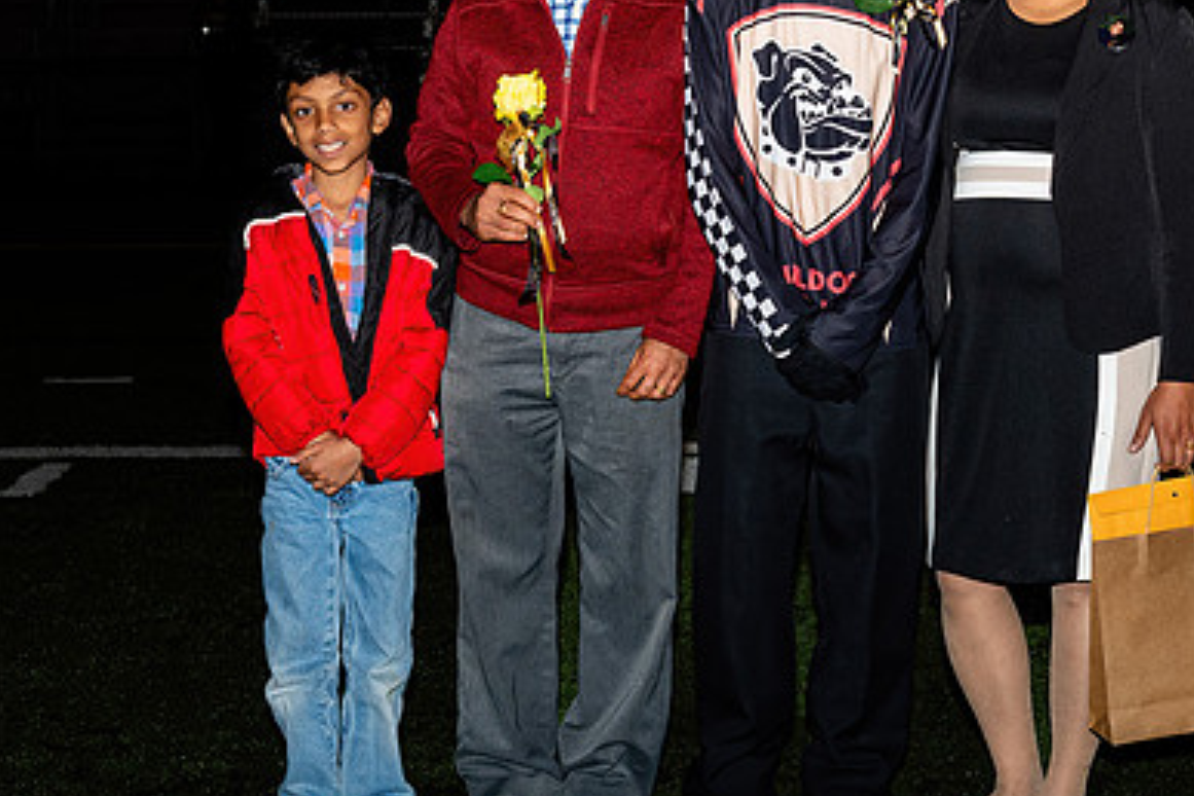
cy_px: 253
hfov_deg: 21.2
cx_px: 736
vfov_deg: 14.2
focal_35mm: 96
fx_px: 3184
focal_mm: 34
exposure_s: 1/200
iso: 320
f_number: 5
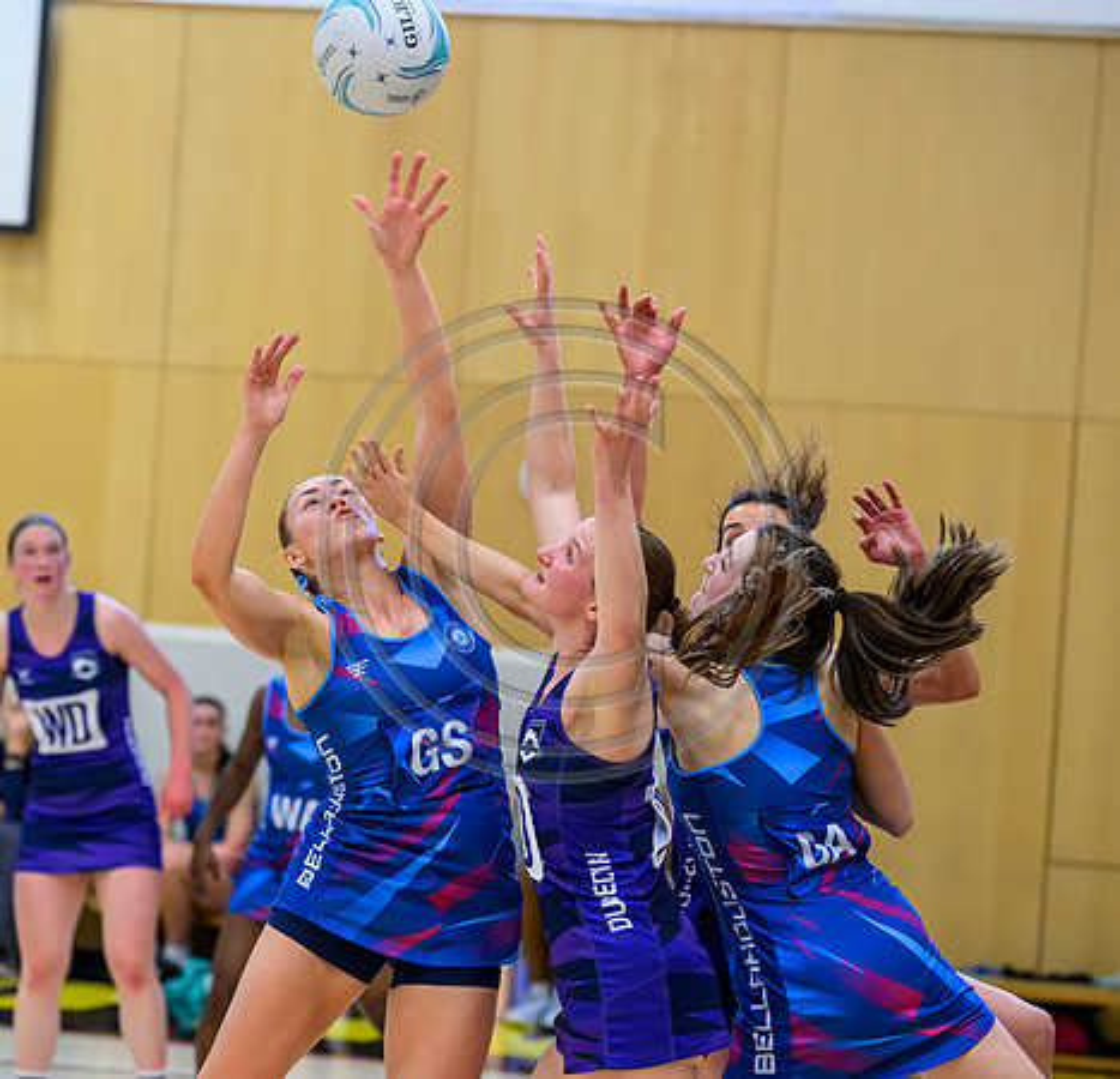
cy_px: 540
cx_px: 508
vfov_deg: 12.4
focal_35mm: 138
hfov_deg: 12.9
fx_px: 4948
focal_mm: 110
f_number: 3.2
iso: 4000
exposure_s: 1/1000
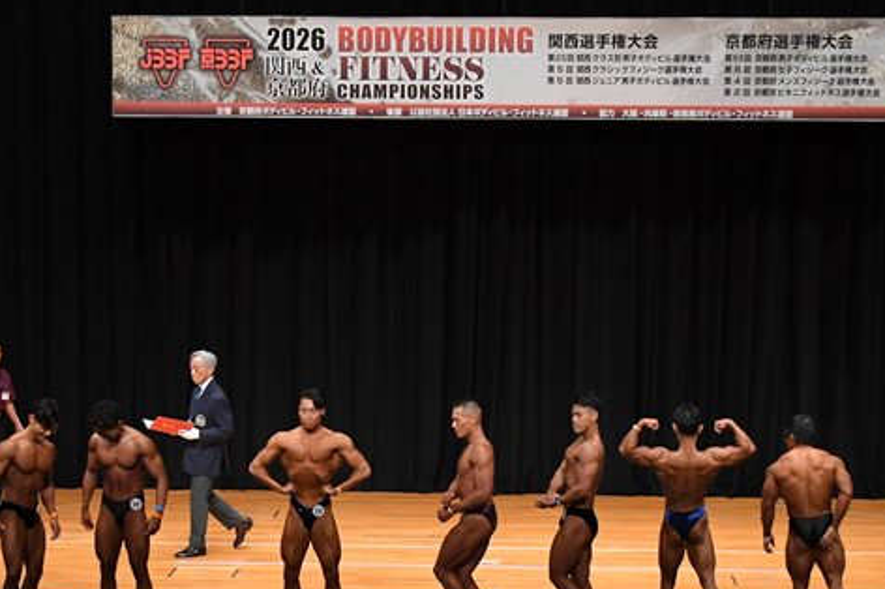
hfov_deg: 18.6
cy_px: 403
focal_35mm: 110
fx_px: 2702
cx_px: 380
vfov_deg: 12.4
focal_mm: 45
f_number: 5.6
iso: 4000
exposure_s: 1/400
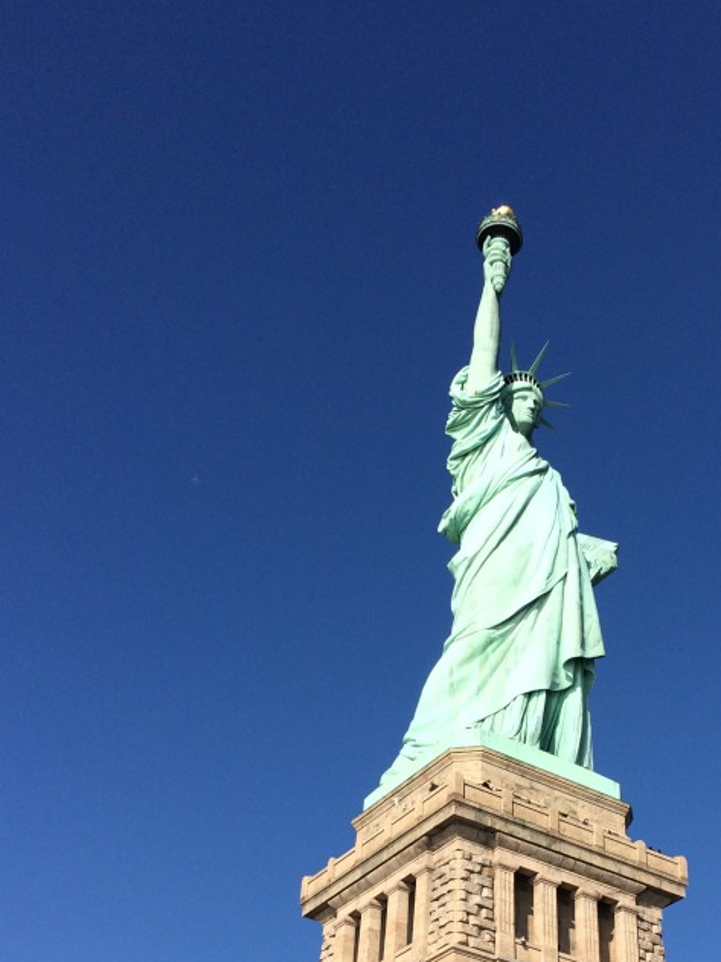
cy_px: 730
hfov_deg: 29.4
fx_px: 1361
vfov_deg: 37.9
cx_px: 488
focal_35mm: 49
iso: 32
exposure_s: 1/2740
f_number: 2.2
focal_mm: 4.15
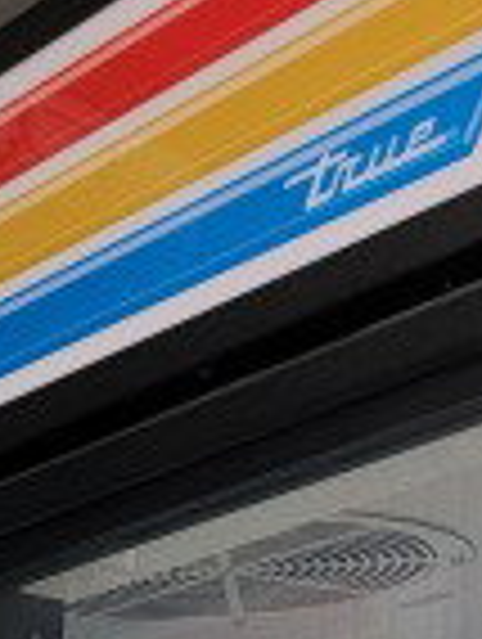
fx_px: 2536
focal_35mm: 137
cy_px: 1280
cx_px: -378
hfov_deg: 10.3
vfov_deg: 12.6
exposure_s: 1/120
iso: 250
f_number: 1.8
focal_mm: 6.7
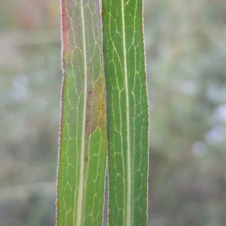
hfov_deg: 46.0
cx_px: 112
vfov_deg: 45.9
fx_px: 266
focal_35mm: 36
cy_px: 98
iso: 200
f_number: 3.5
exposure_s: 1/125
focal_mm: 5.4
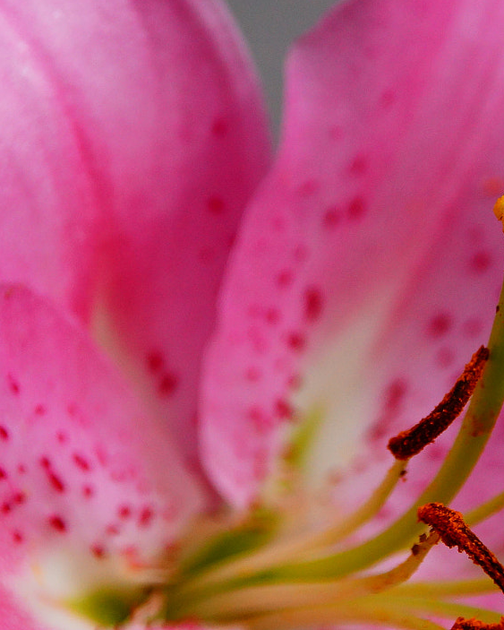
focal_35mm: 240
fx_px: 4473
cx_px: 299
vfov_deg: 8.0
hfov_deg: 6.4
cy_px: 337
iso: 400
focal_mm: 75
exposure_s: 1/160
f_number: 5.6
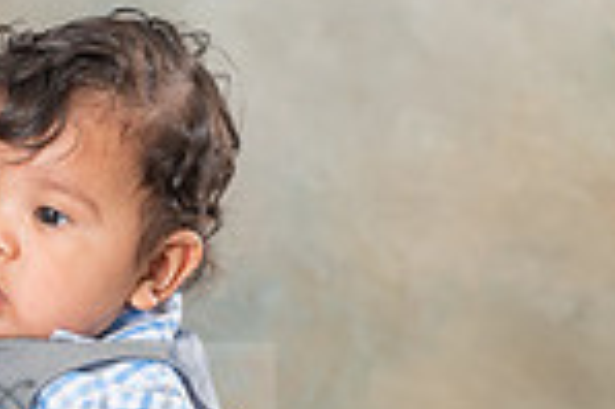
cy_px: 440
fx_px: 10307
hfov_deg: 3.4
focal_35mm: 604
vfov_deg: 2.3
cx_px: -74
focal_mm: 155
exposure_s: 1/125
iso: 200
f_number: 5.6
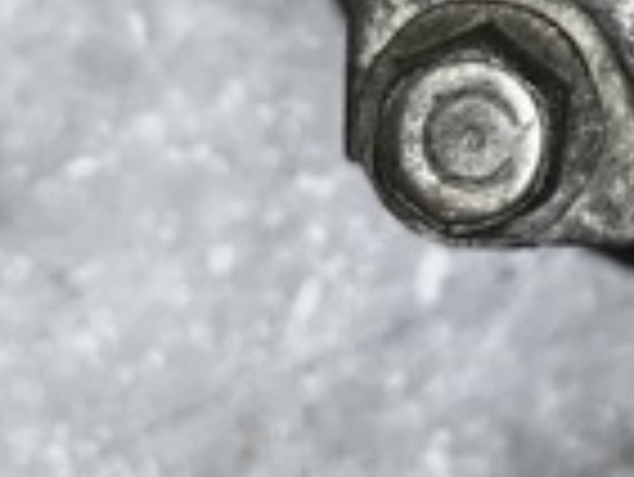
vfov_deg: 11.3
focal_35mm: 118
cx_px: 805
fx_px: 2163
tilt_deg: -82.8
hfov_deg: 15.9
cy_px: -511
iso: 32
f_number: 1.6
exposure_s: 1/951
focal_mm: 5.1
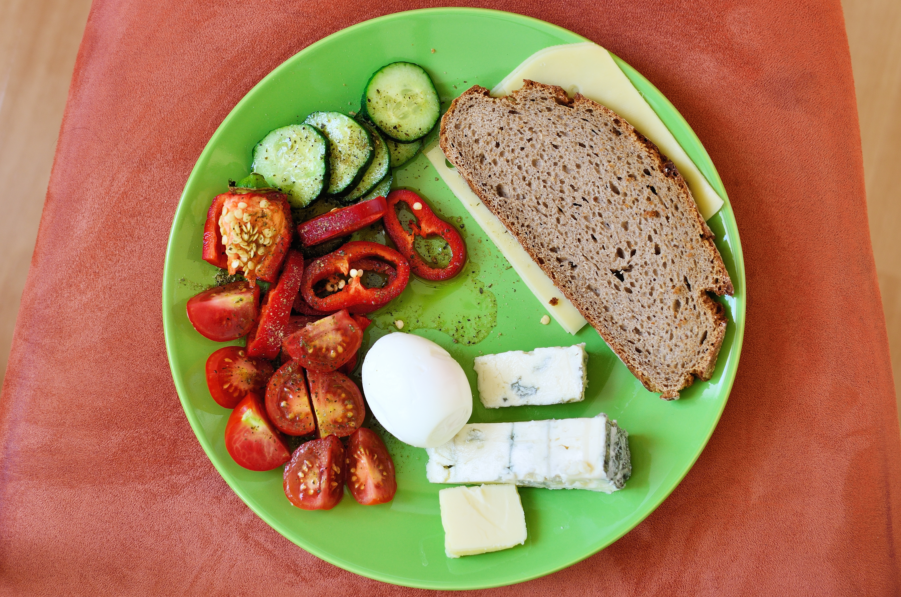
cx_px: 450
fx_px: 1311
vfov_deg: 25.6
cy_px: 298
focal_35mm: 52
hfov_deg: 37.9
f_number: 4.5
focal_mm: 35
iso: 100
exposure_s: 1/8
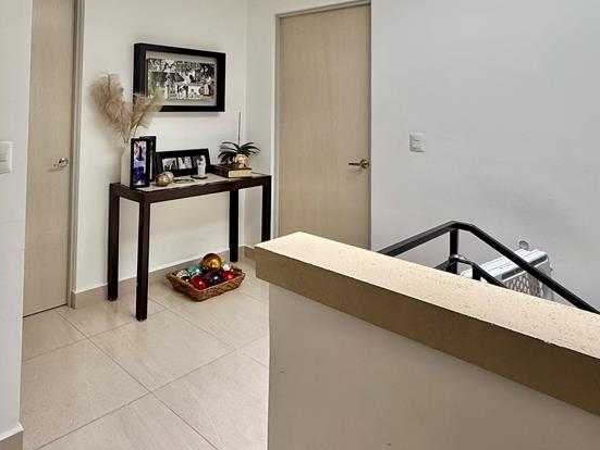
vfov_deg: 49.8
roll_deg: -0.9
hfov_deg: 64.0
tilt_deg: +2.0
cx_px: 164
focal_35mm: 26
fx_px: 451
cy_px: 87
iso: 64
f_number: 2.2
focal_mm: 2.22
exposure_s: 1/308
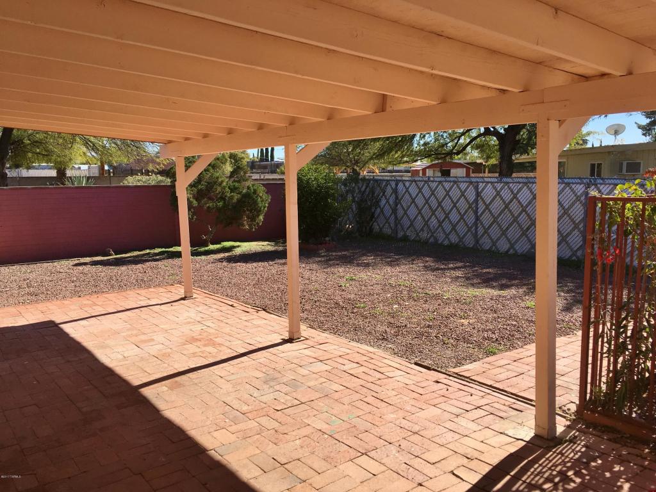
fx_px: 550
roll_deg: +0.6
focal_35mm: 29
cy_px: 246
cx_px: 328
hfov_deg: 61.7
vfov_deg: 48.2
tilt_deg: -6.7
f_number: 2.2
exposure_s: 1/1282
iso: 25
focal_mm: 4.15
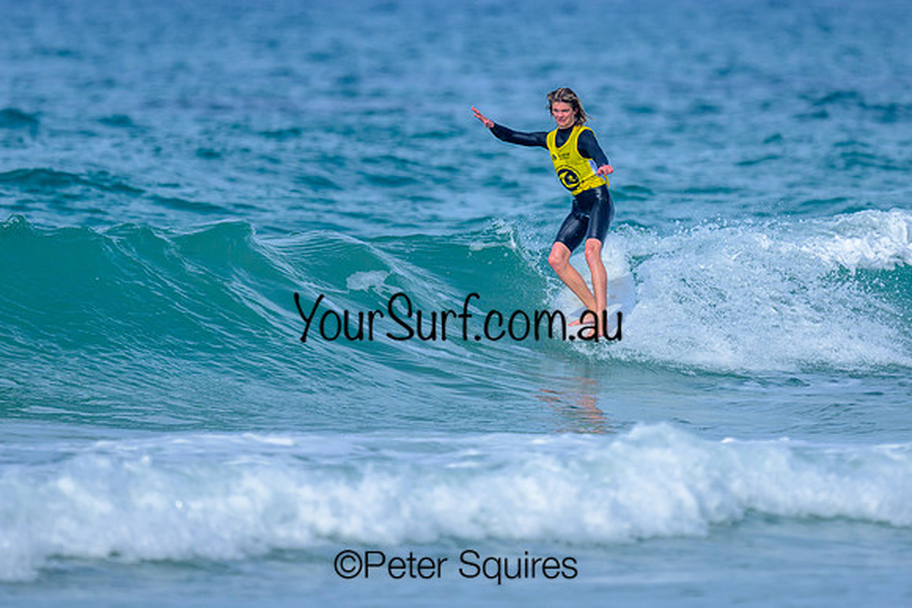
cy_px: 194
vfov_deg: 1.3
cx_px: 430
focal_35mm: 1100
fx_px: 27871
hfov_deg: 1.9
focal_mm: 800
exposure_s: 1/2000
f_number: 6.3
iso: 280
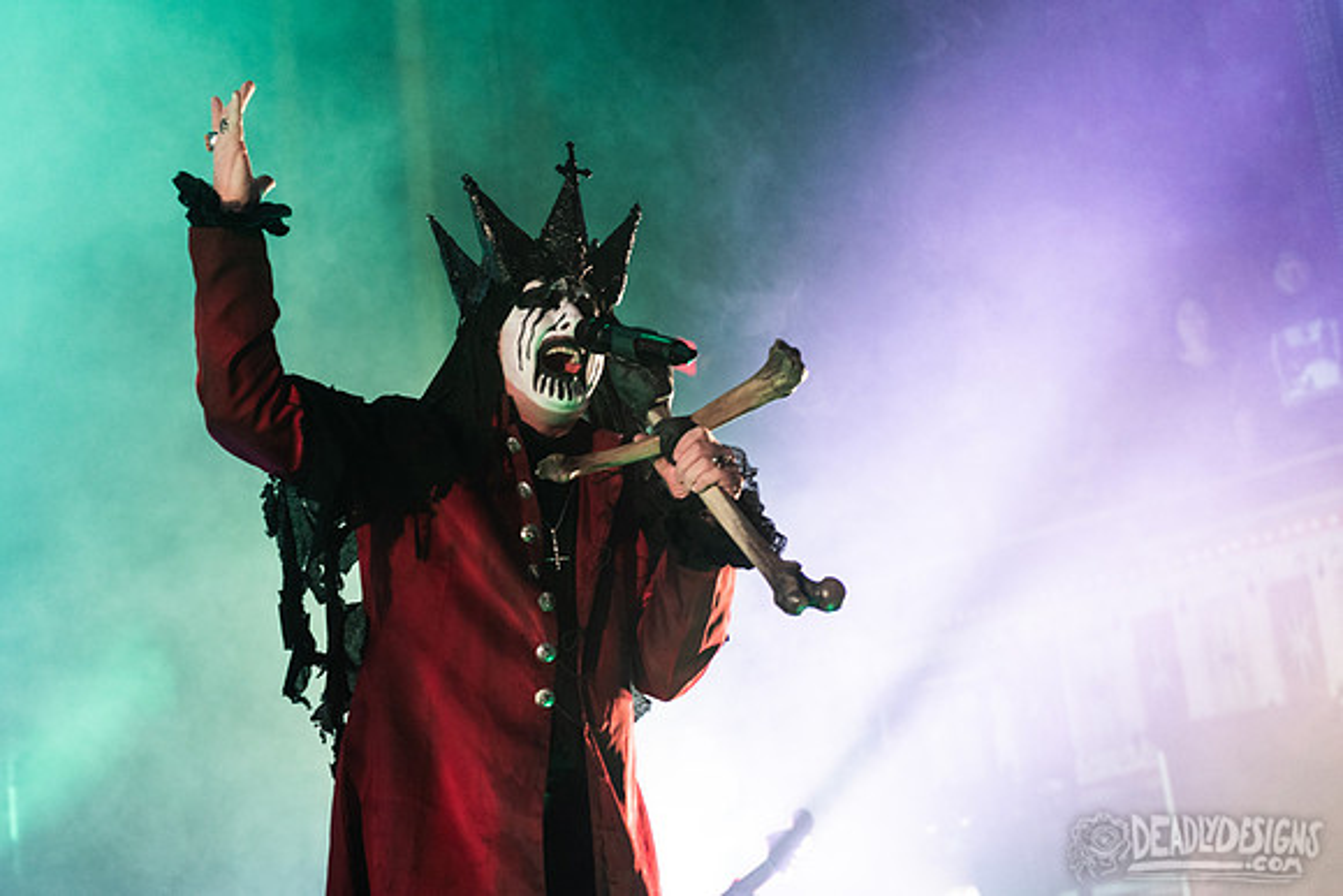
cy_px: 524
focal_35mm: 73
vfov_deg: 18.8
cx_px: 557
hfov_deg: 27.8
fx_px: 2707
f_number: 3.2
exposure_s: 1/320
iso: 2000
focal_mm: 62
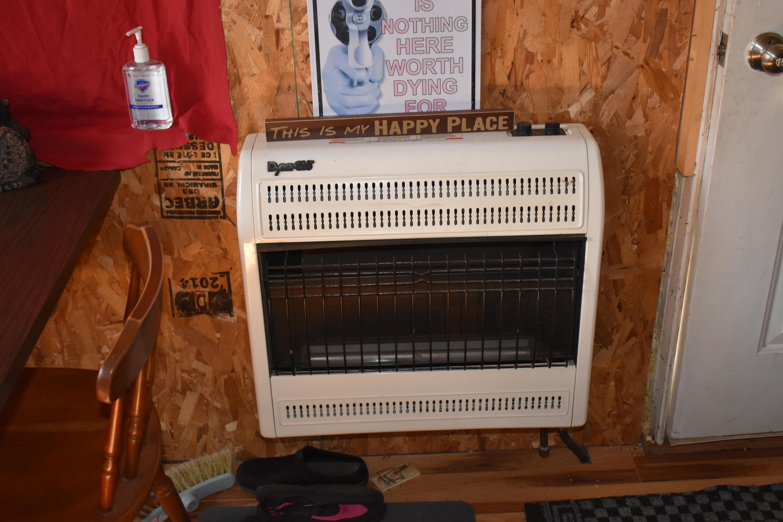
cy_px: 261
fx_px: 881
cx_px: 392
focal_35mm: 40
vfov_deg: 33.0
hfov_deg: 47.9
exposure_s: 1/60
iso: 2000
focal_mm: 27
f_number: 4
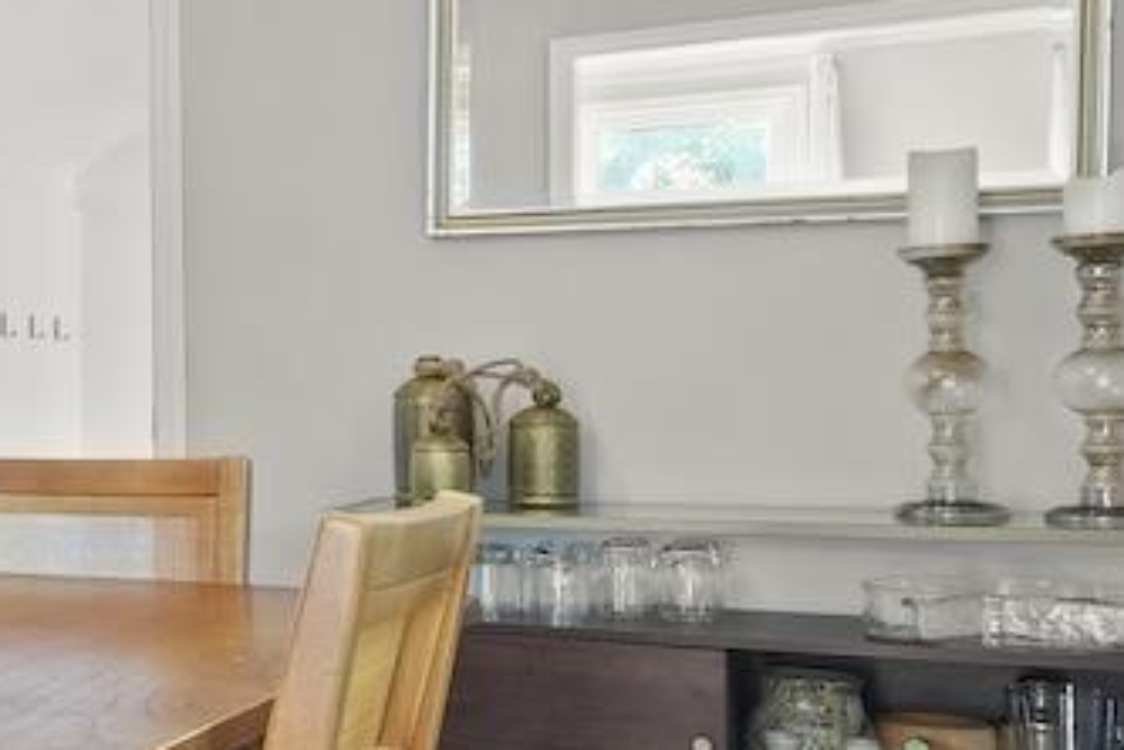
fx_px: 1686
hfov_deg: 25.2
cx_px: -665
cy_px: 568
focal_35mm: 54
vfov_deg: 24.8
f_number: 11
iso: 400
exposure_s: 5.3
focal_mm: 10
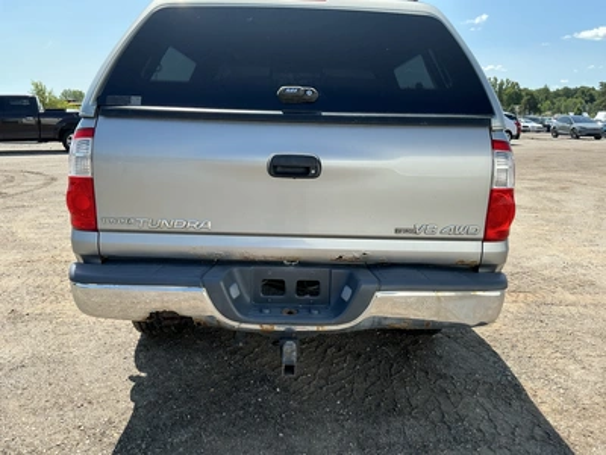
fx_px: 490
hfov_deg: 63.4
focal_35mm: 28
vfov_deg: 49.7
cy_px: 228
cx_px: 303
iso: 25
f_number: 1.8
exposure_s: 1/804
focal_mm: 3
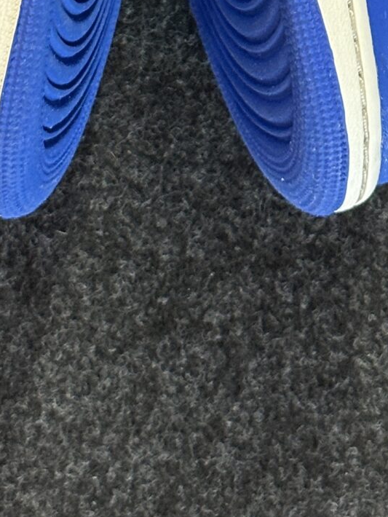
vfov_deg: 10.7
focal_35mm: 173
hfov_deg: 8.6
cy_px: -406
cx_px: 150
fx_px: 2584
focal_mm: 6.86
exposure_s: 1/33
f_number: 1.78
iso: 200
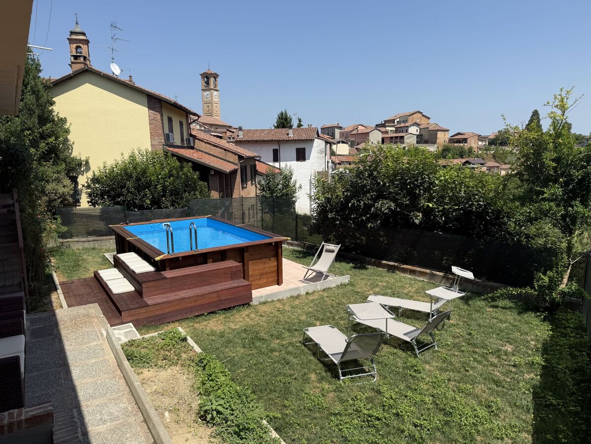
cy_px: 222
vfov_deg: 56.8
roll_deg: +1.2
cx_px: 296
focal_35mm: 24
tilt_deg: -9.6
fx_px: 410
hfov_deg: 71.6
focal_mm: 6.76
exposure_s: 1/4975
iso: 80
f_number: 1.78
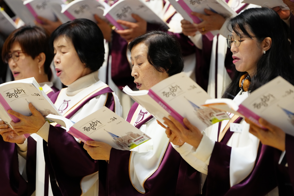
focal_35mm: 200
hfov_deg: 10.3
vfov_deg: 6.9
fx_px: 1633
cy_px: 98
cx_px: 147
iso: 3200
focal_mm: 200
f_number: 3.5
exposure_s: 1/160
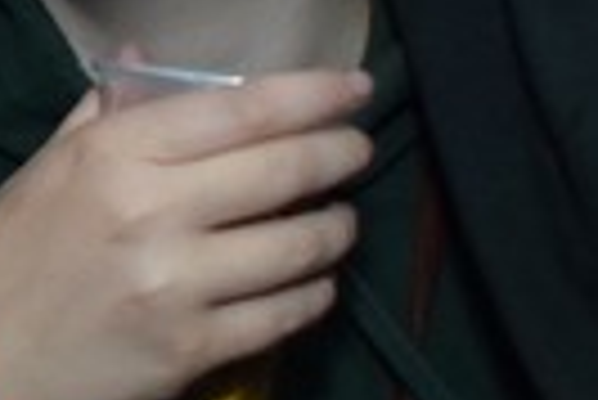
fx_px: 4157
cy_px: -117
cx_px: -447
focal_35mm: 250
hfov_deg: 8.0
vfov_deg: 5.5
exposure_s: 1/40
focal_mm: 22
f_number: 3.8
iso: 1600
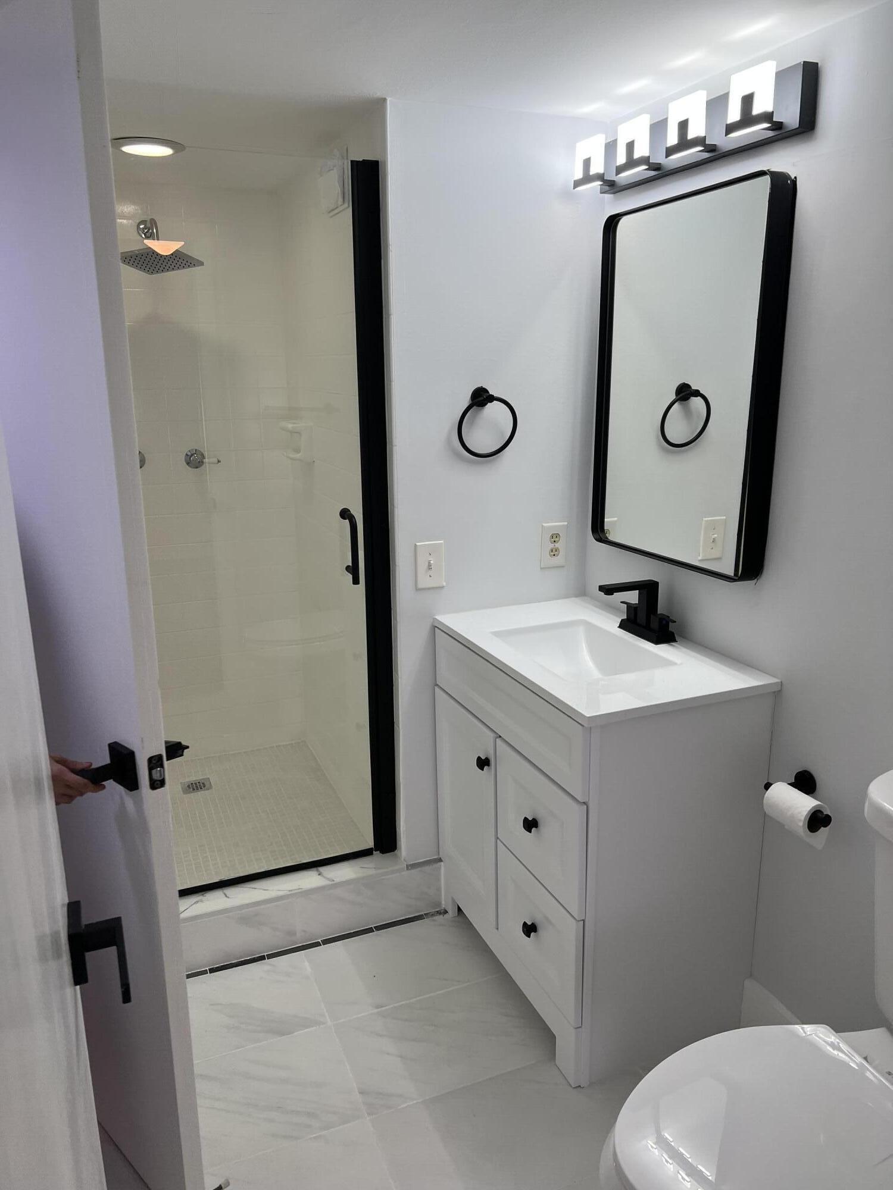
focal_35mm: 26
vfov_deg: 67.3
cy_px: 595
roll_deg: +1.7
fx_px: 894
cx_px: 446
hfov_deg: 53.1
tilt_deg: -15.0
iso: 50
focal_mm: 5.7
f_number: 1.5
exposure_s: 1/163
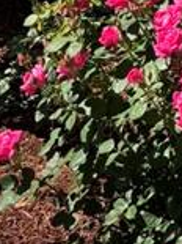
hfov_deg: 11.6
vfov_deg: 13.9
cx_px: 318
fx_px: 835
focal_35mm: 119
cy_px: -253
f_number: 1.78
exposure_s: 1/2331
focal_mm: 6.76
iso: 80
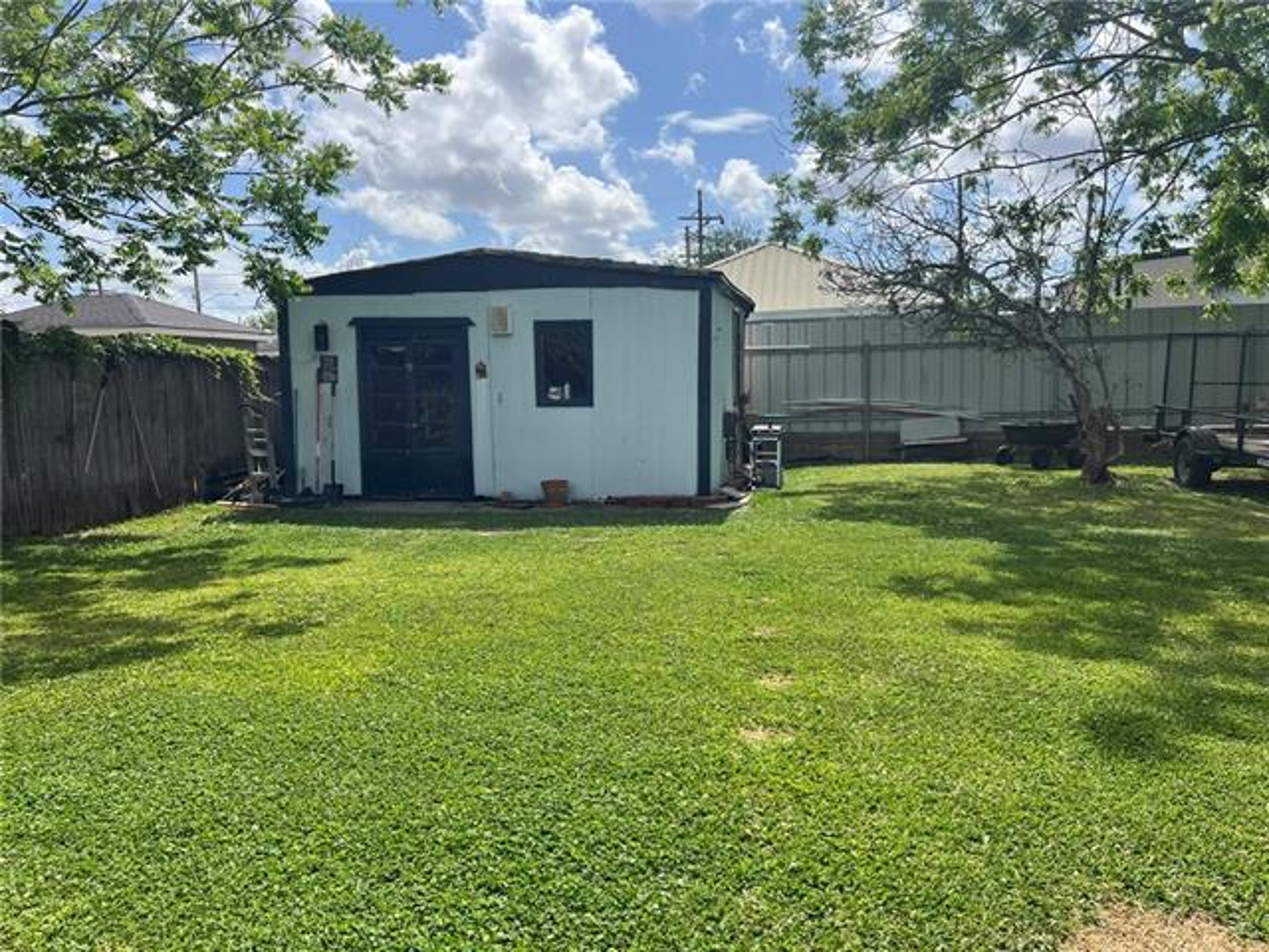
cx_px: 634
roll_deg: +2.3
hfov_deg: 67.3
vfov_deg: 53.1
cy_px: 476
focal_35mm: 26
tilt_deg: -6.4
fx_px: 953
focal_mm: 5.7
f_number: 1.5
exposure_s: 1/4630
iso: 50
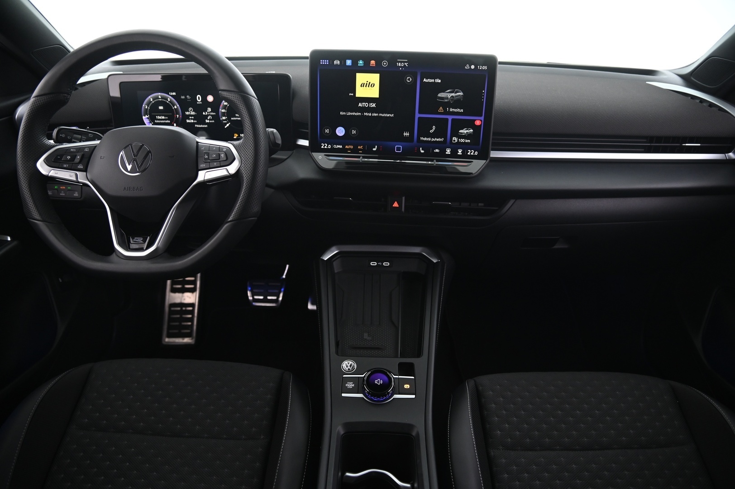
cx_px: 368
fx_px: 490
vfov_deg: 53.1
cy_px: 244
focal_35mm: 24
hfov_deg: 73.8
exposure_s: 1/13
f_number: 4
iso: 2000
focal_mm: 24
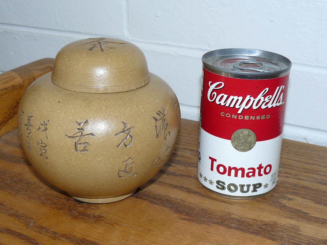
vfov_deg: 27.5
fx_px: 501
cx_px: 164
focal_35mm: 53
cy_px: 122
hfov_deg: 36.2
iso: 100
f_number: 2.8
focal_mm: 6
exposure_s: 1/30
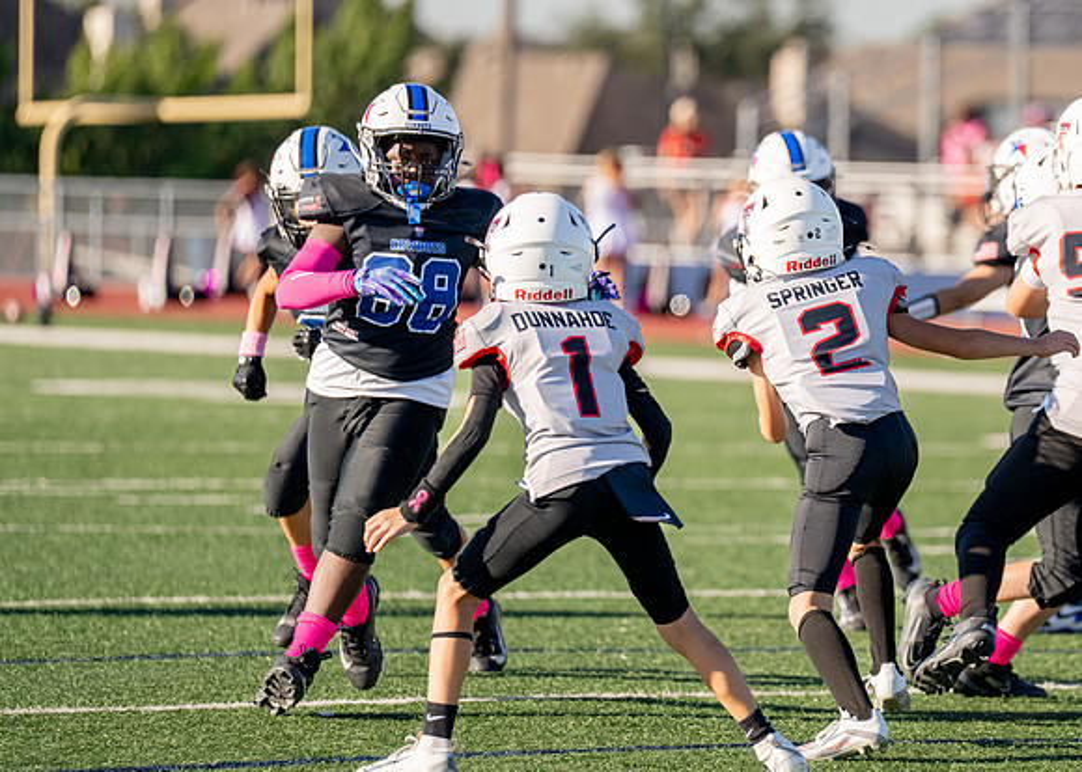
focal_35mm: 318
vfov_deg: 4.5
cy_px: 352
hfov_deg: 6.3
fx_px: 9781
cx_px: 871
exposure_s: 1/4000
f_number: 2.8
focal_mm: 200
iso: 250
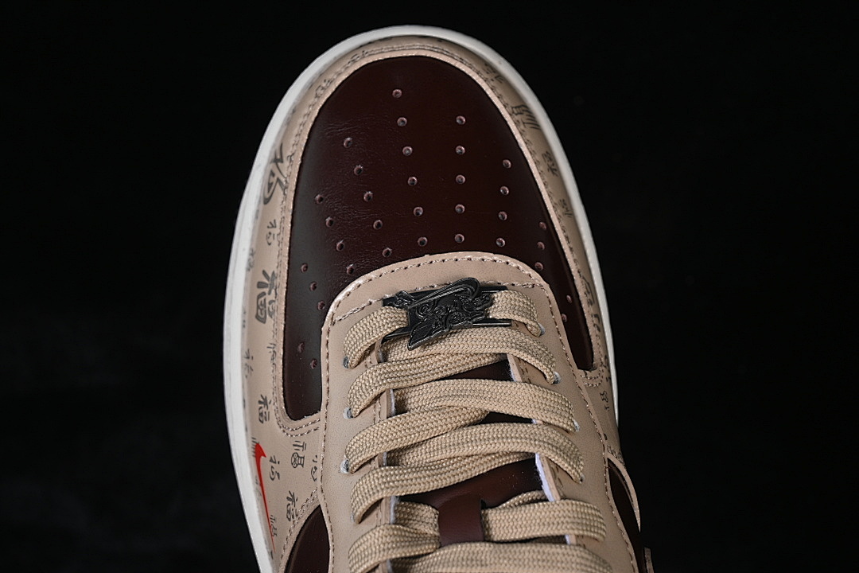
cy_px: 286
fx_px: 1789
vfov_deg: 18.2
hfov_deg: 27.0
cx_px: 430
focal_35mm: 75
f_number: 7.1
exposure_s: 1/60
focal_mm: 50
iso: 160
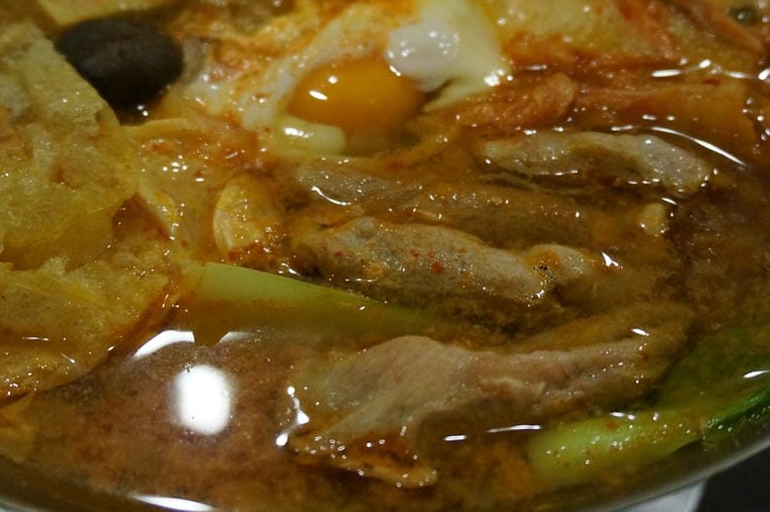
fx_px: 1197
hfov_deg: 35.7
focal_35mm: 56
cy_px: 166
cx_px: 386
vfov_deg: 24.0
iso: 2500
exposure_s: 1/160
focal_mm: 24
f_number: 4.5
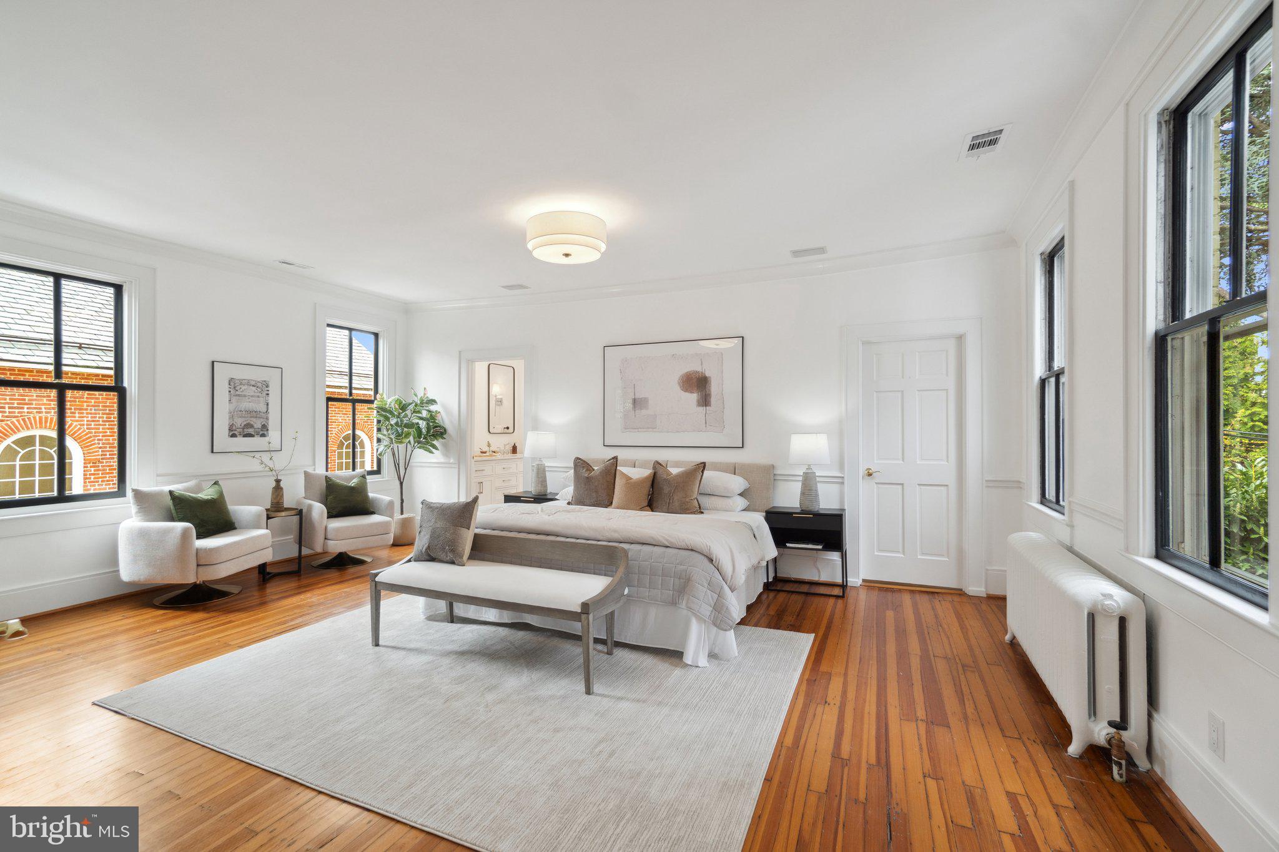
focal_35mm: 15
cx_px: 640
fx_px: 533
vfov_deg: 77.3
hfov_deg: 100.4
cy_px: 426
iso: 200
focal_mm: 10
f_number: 7.1
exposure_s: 1/30
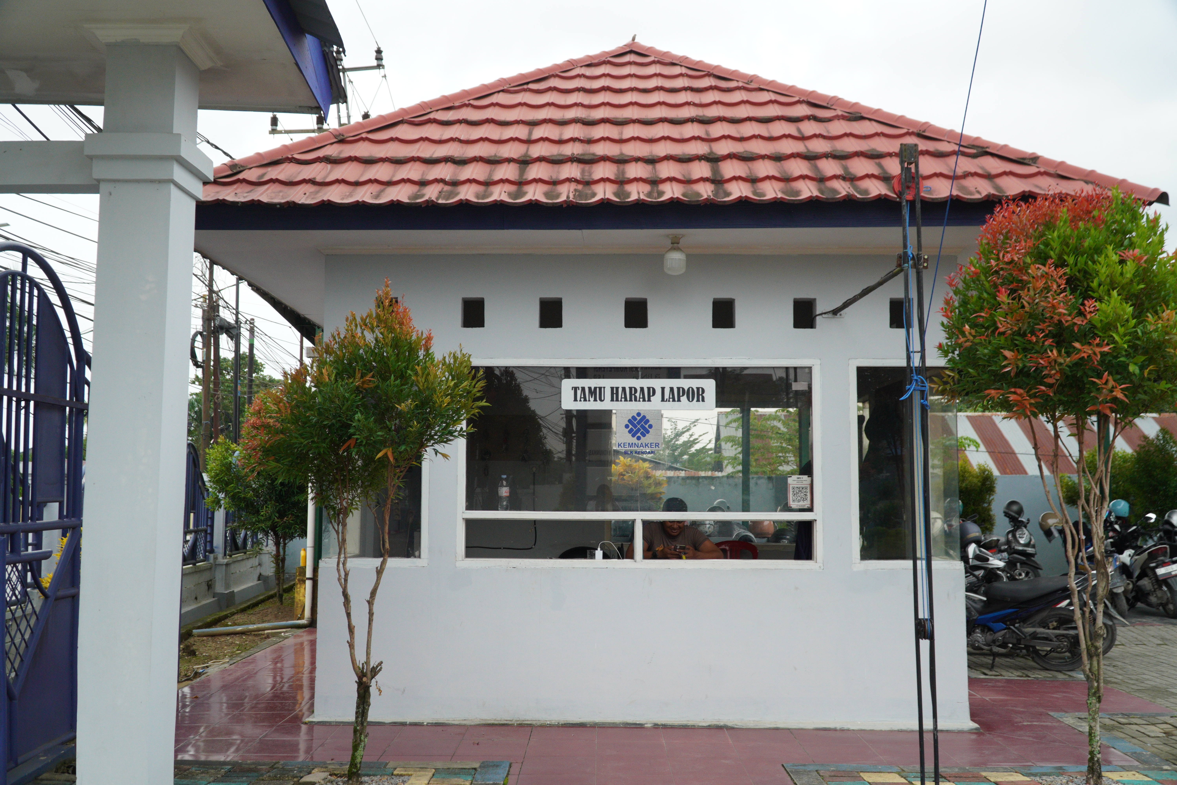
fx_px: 1030
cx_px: 588
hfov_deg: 59.5
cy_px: 392
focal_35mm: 32
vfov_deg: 41.7
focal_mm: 21
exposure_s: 1/2500
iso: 640
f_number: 4
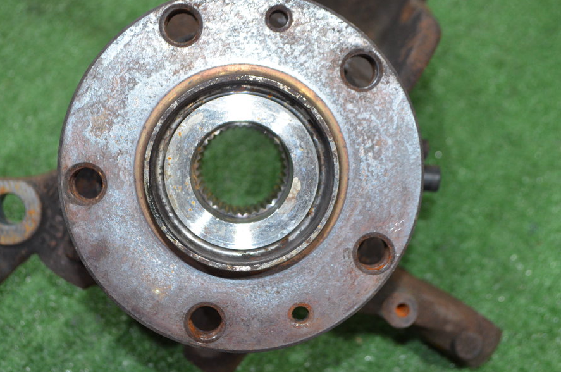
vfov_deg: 22.3
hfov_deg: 33.1
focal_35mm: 61
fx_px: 942
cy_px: 199
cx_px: 257
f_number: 5
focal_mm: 35
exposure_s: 1/60
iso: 1250
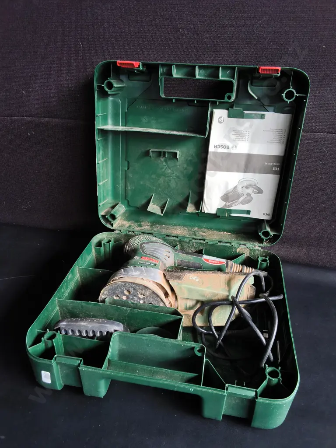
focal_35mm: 27
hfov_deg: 51.4
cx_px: 168
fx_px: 349
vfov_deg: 65.3
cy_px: 224
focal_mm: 2.87
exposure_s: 1/100
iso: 40
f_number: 2
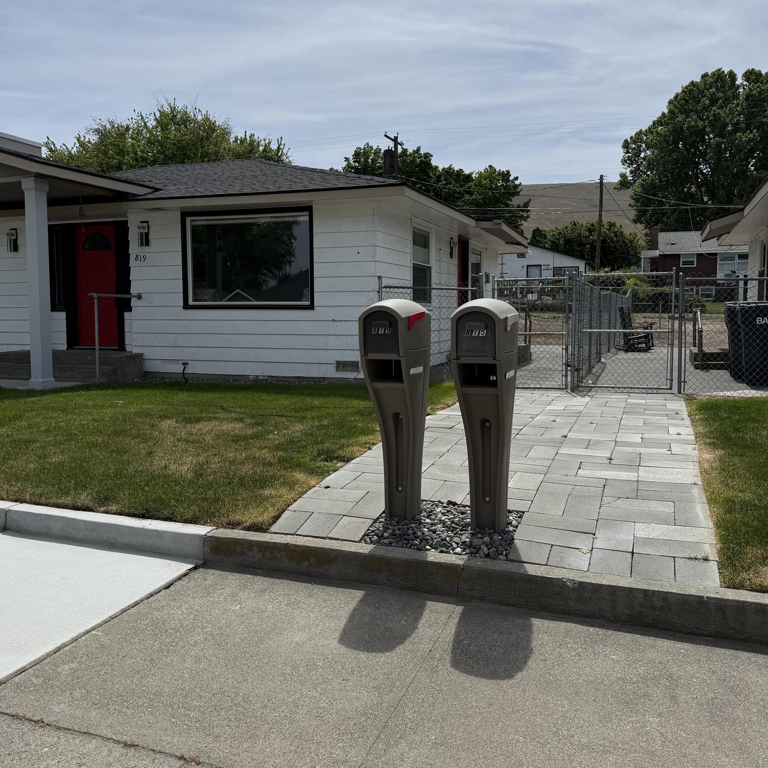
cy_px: 364
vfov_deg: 55.6
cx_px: 381
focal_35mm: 29
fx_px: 728
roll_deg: -0.4
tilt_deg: -3.0
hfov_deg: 55.6
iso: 80
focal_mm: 6.76
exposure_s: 1/10309
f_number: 1.78
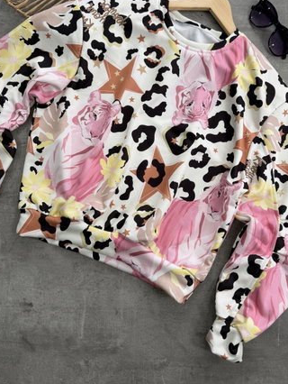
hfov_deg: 46.8
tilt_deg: -84.0
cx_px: 154
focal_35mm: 30
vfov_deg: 59.9
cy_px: 177
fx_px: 332
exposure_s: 1/121
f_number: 1.78
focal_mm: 6.76
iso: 80
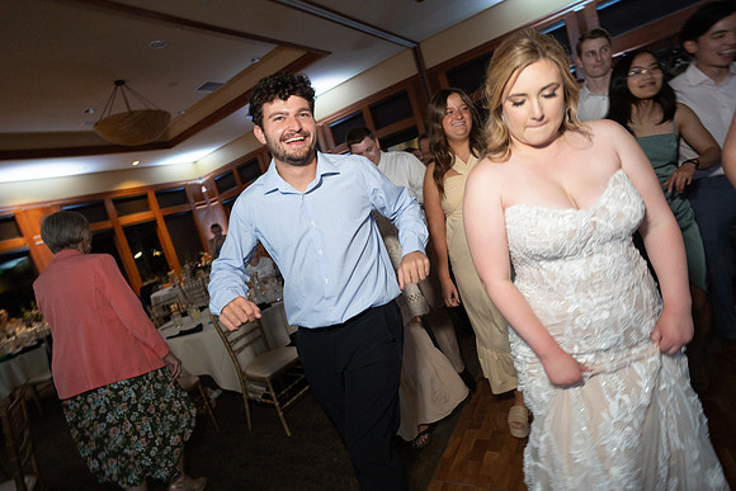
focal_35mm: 18
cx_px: 368
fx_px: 368
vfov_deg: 67.4
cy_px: 246
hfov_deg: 90.0
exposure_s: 1/80
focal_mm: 18
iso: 1600
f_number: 2.8
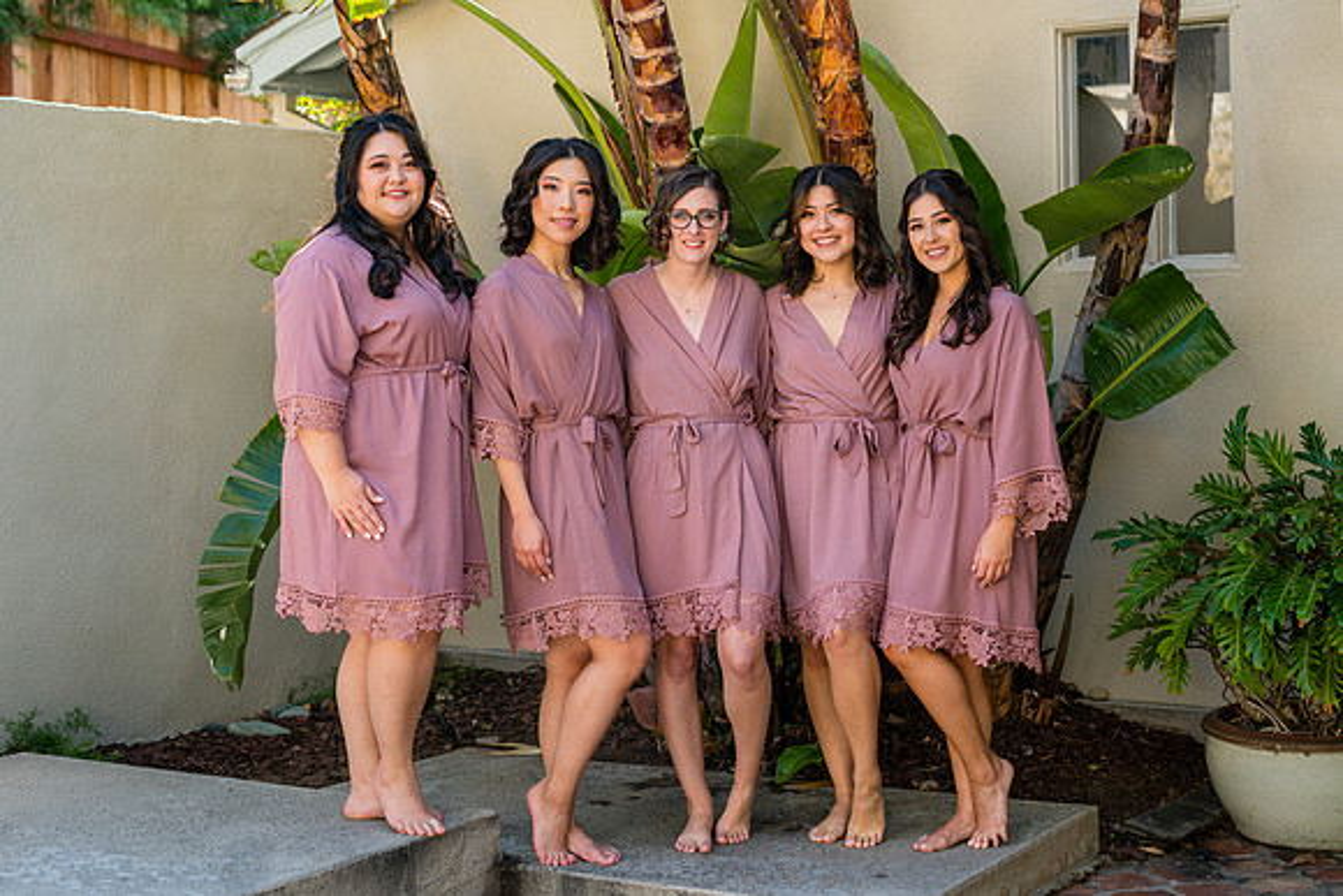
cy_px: 400
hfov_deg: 36.0
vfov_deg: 24.5
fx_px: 2067
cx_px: 599
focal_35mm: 55
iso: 200
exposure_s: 1/640
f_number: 2.8
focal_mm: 50
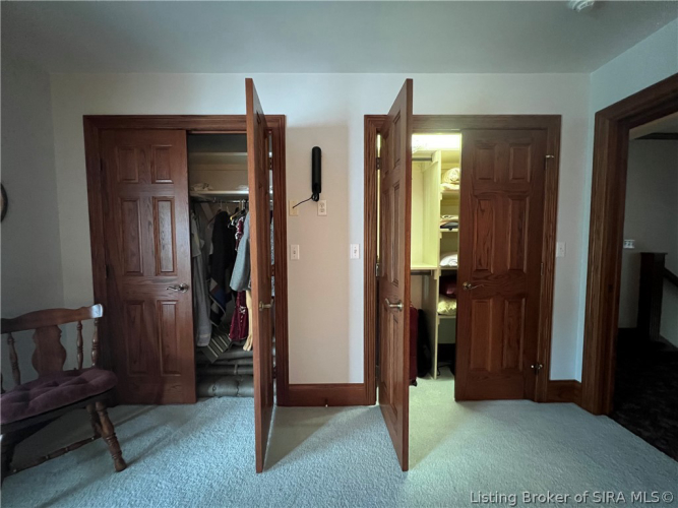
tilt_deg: -3.1
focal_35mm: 13
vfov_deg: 89.9
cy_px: 254
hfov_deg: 106.2
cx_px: 339
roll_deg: +1.7
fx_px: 255
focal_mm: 1.57
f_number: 1.8
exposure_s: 1/30
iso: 1000
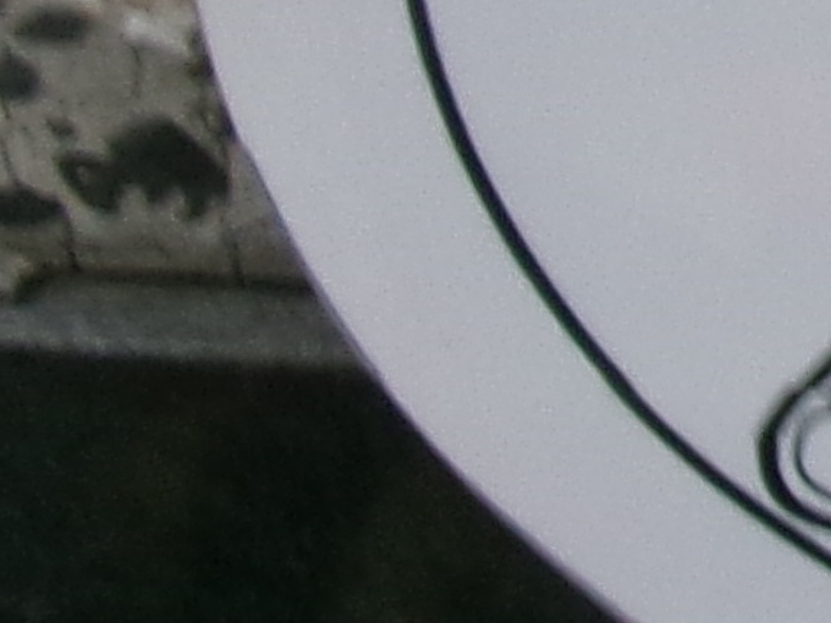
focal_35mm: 224
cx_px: 2026
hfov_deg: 8.1
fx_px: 5377
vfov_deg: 6.4
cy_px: -624
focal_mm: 5.1
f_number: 10.8
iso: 100
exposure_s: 1/38
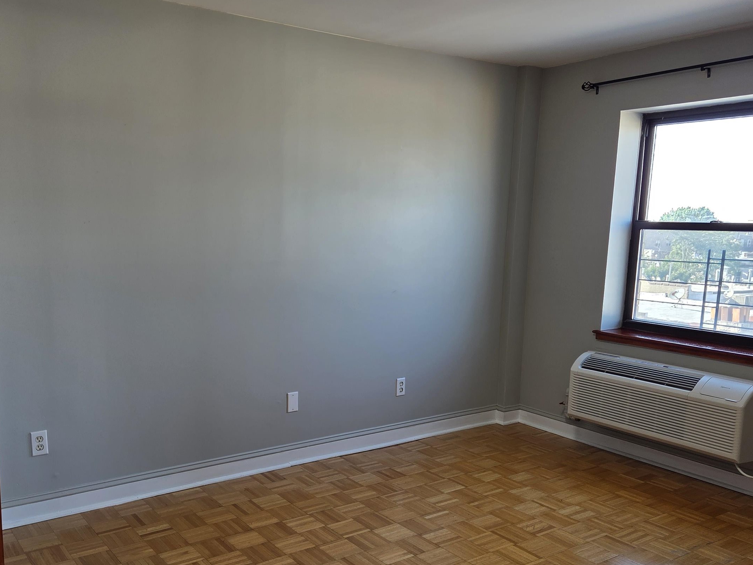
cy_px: 342
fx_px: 718
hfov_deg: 55.3
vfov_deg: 42.7
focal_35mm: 33
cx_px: 342
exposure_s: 1/120
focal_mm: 5.4
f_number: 1.8
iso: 50
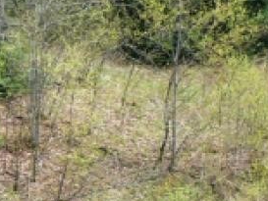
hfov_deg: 13.6
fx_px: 1046
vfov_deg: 11.0
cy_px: 120
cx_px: 420
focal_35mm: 135
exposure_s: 1/125
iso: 80
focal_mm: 6
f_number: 5
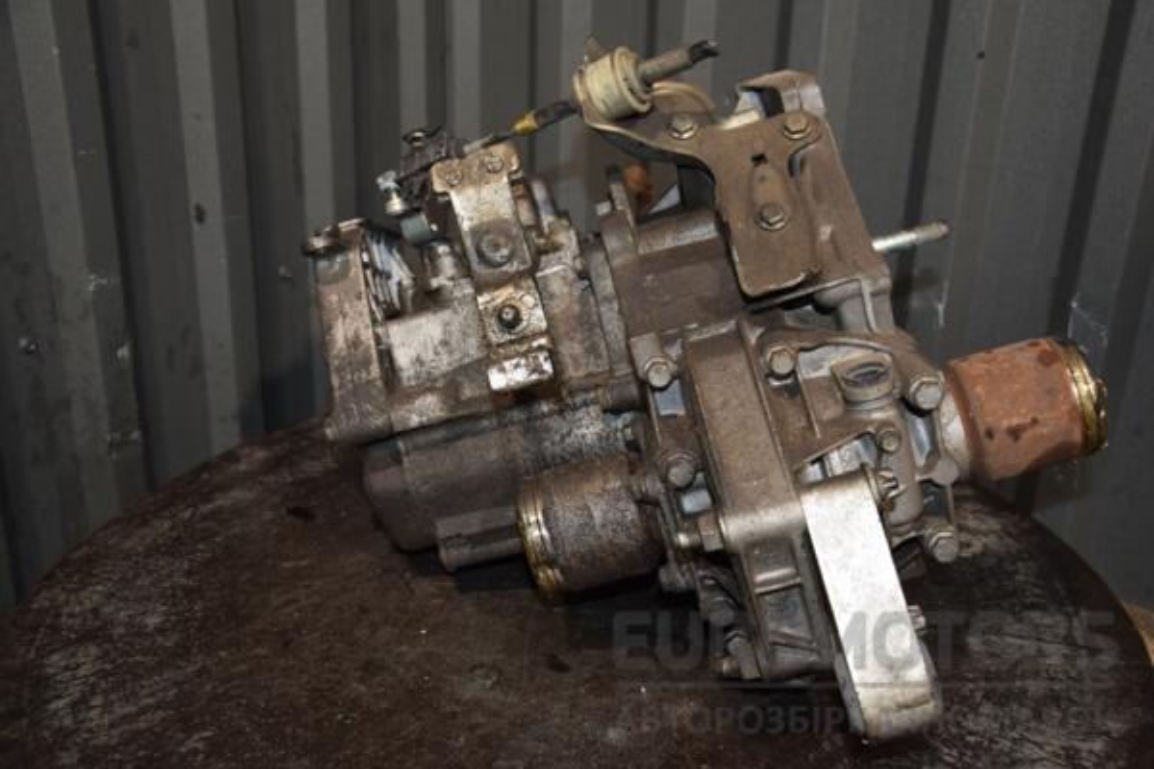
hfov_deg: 51.3
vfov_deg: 35.5
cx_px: 577
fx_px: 1202
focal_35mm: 38
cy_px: 384
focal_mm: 25
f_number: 5
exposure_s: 1/60
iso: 800
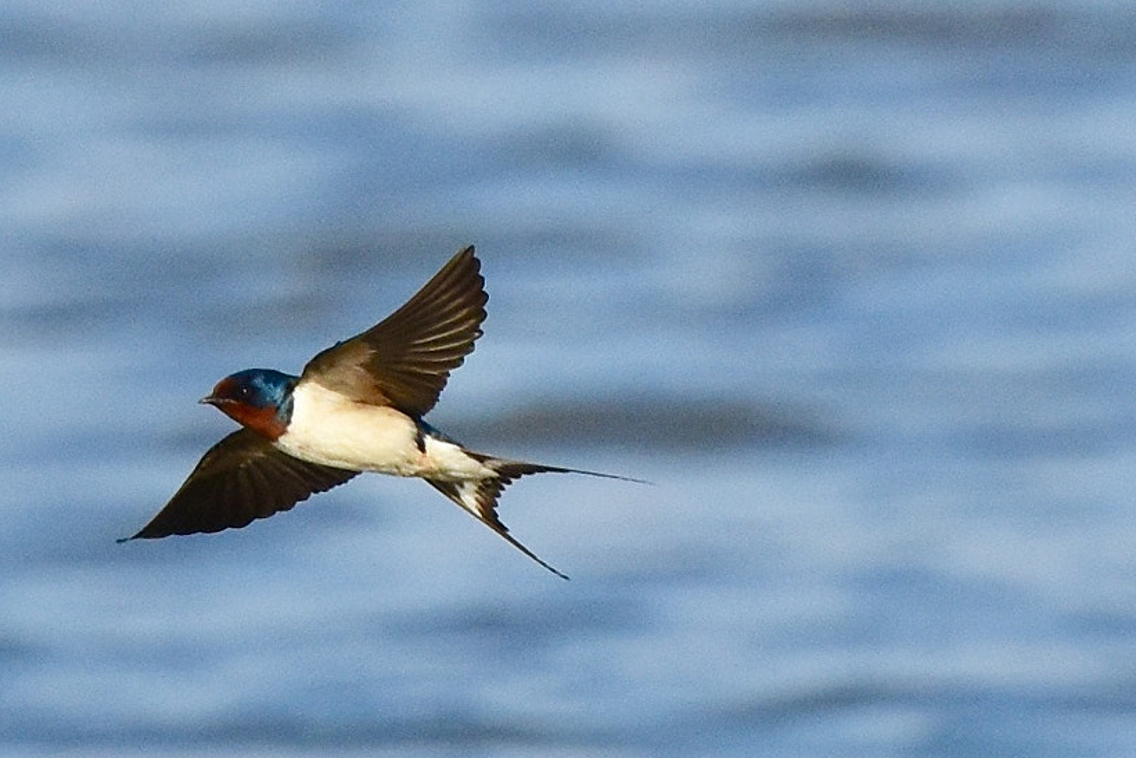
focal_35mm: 1229
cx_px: 181
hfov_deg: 1.7
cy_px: 455
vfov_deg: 1.1
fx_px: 38786
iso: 500
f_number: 5.6
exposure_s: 1/3200
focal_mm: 420
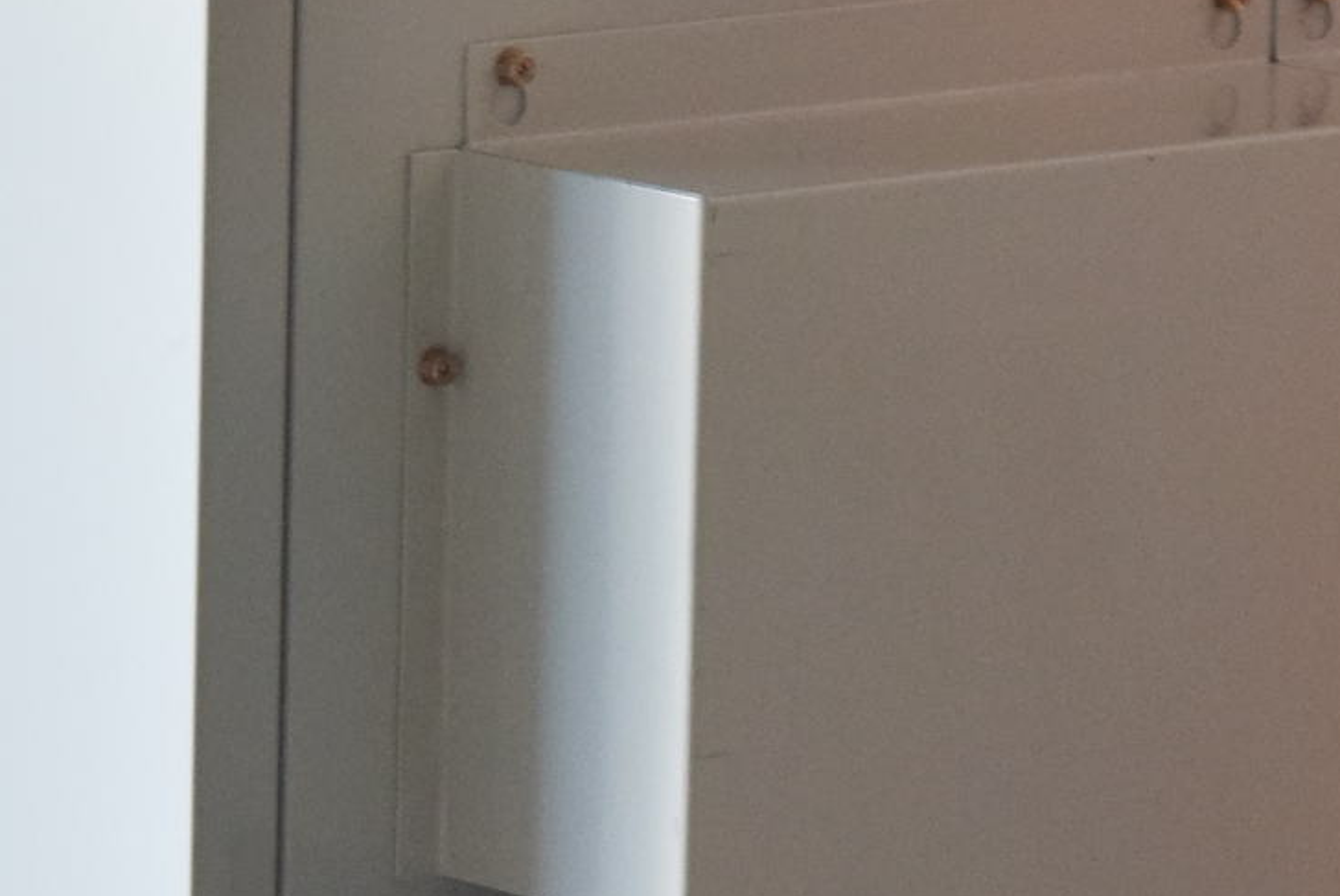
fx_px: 14233
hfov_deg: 5.4
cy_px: 714
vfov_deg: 3.6
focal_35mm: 382
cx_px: 1029
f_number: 6.3
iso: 1250
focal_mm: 62
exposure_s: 1/200
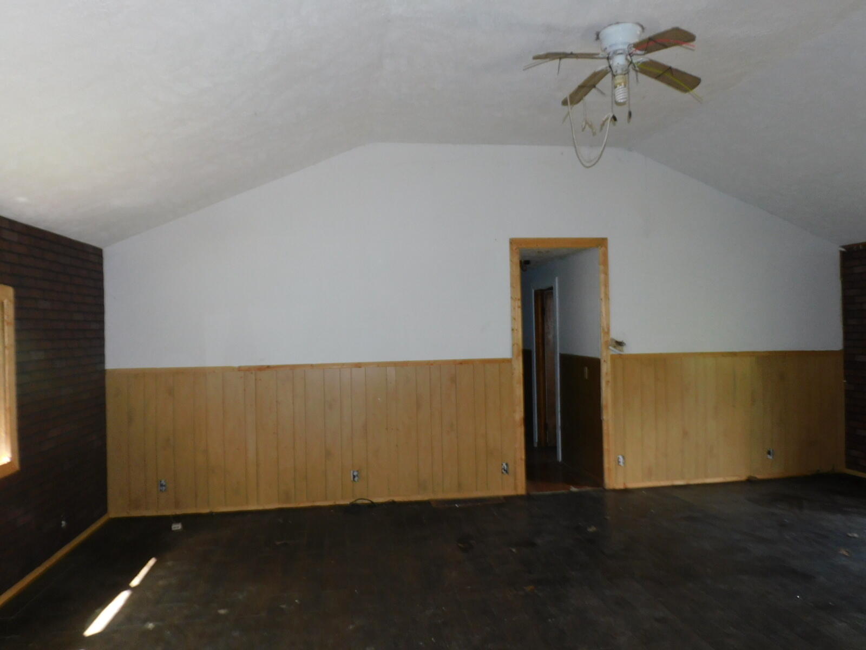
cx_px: 433
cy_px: 325
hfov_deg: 71.6
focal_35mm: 24
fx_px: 600
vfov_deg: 56.8
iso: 200
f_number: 3.3
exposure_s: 1/30
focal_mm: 4.3
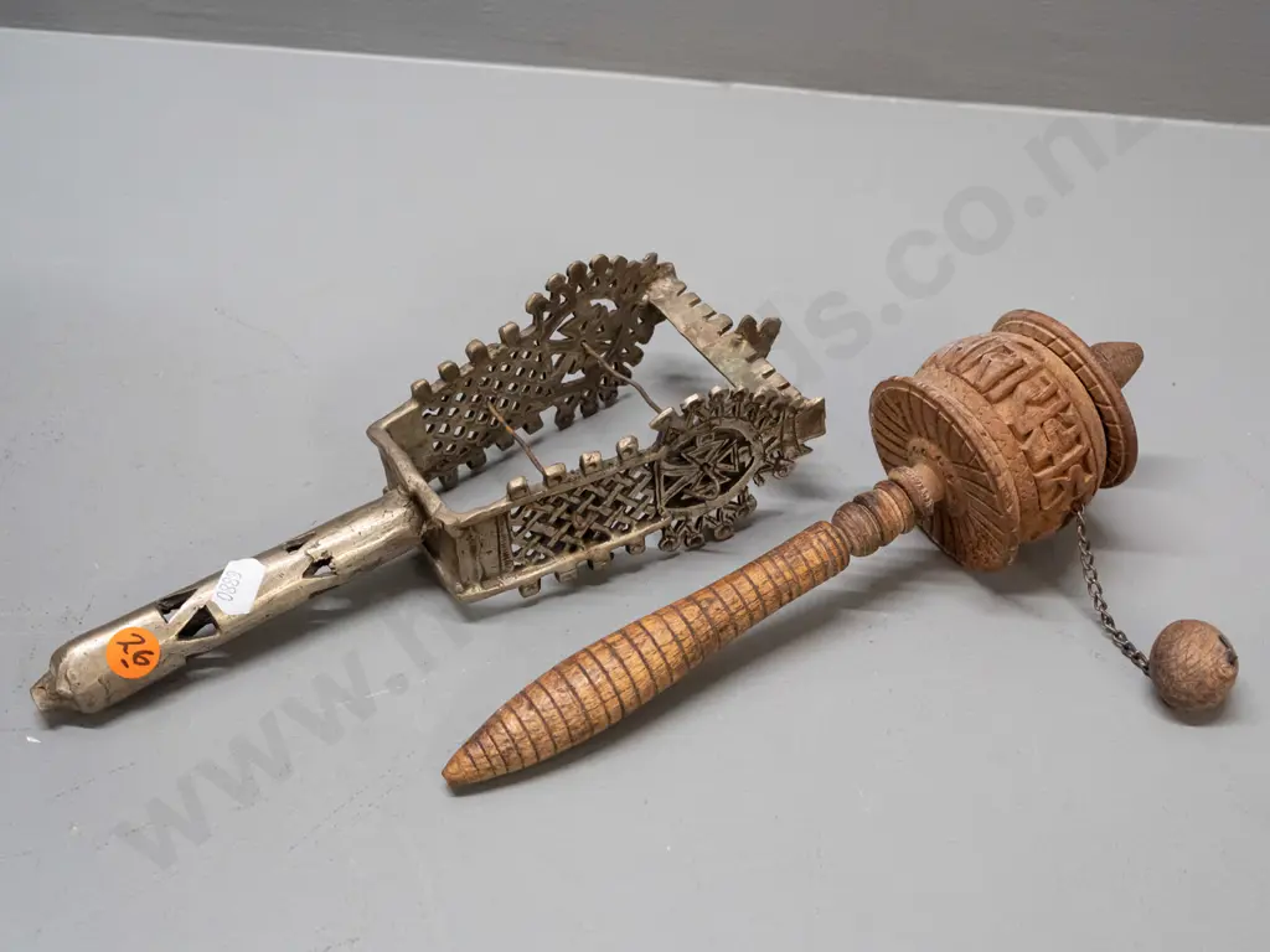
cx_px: 635
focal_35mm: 44
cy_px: 476
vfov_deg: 32.9
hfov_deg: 42.9
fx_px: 1614
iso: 3200
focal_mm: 22
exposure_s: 1/100
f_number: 5.6
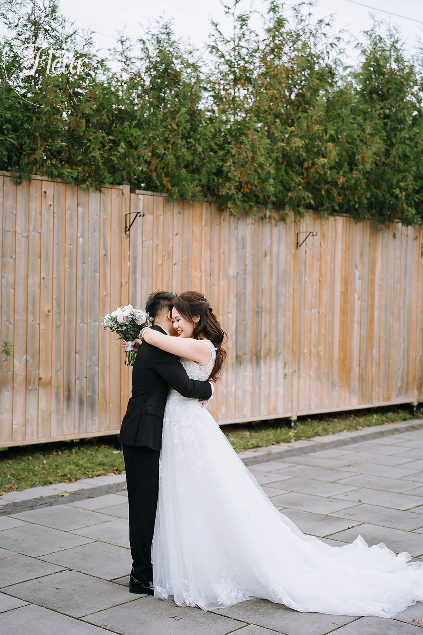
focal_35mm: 50
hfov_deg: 27.0
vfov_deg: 39.6
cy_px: 318
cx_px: 212
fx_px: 881
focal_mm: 50
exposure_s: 1/800
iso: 125
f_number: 2
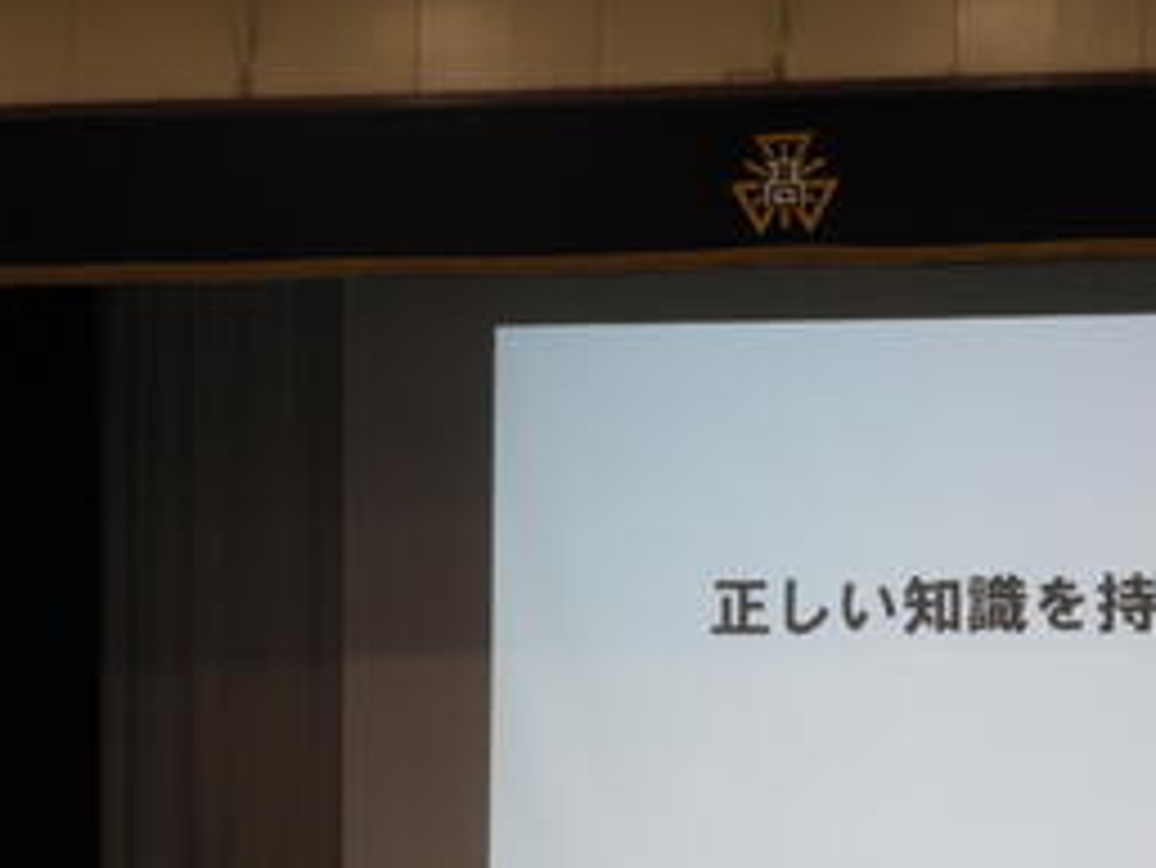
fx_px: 7016
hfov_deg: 9.4
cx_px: 733
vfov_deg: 7.1
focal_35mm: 210
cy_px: 594
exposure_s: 1/25
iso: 400
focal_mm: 24.2
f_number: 5
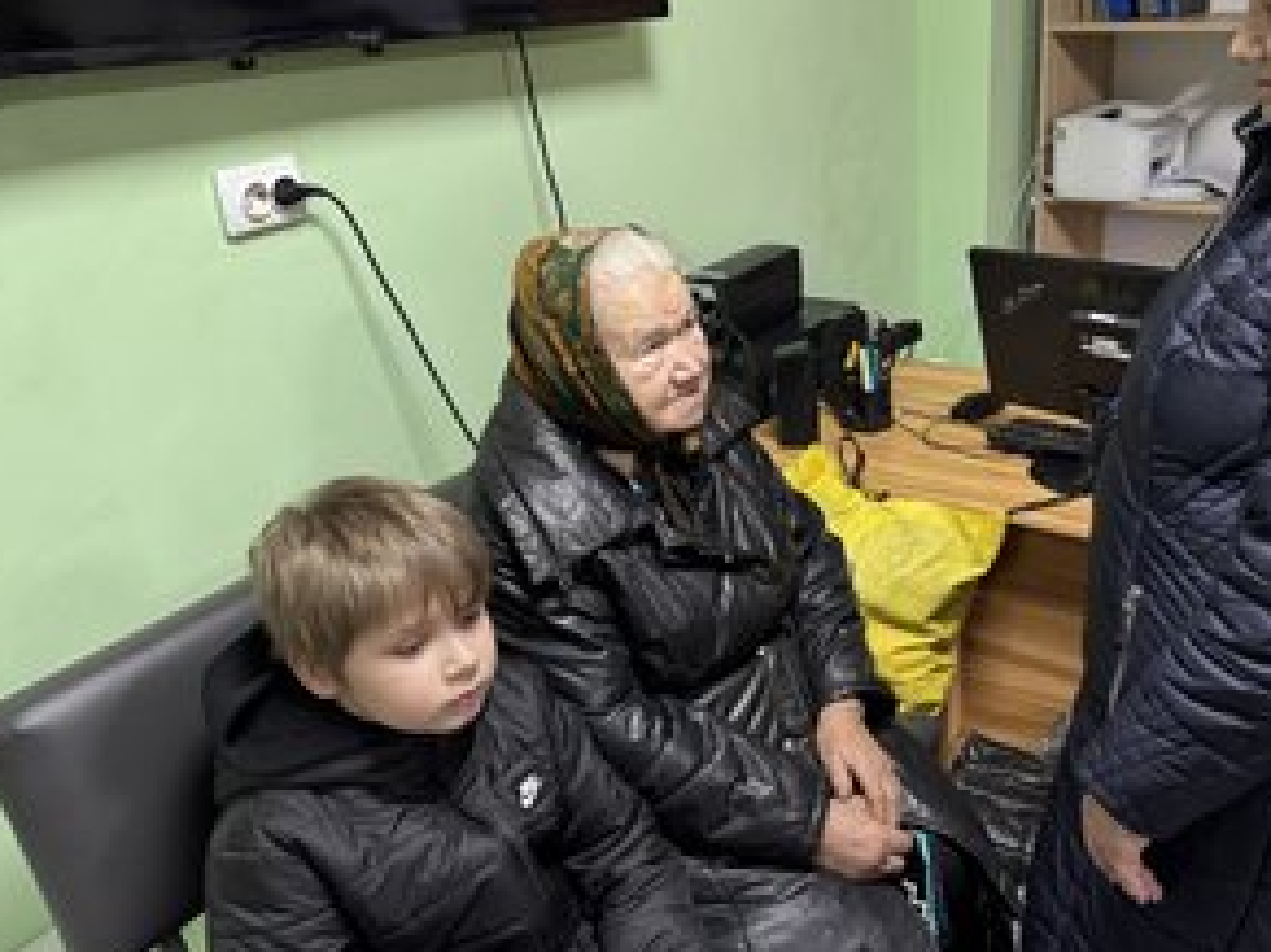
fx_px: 1211
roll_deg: +2.9
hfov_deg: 54.6
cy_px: 437
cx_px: 808
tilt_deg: -21.4
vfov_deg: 42.9
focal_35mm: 33
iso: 320
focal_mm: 6.76
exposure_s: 1/60
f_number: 1.78
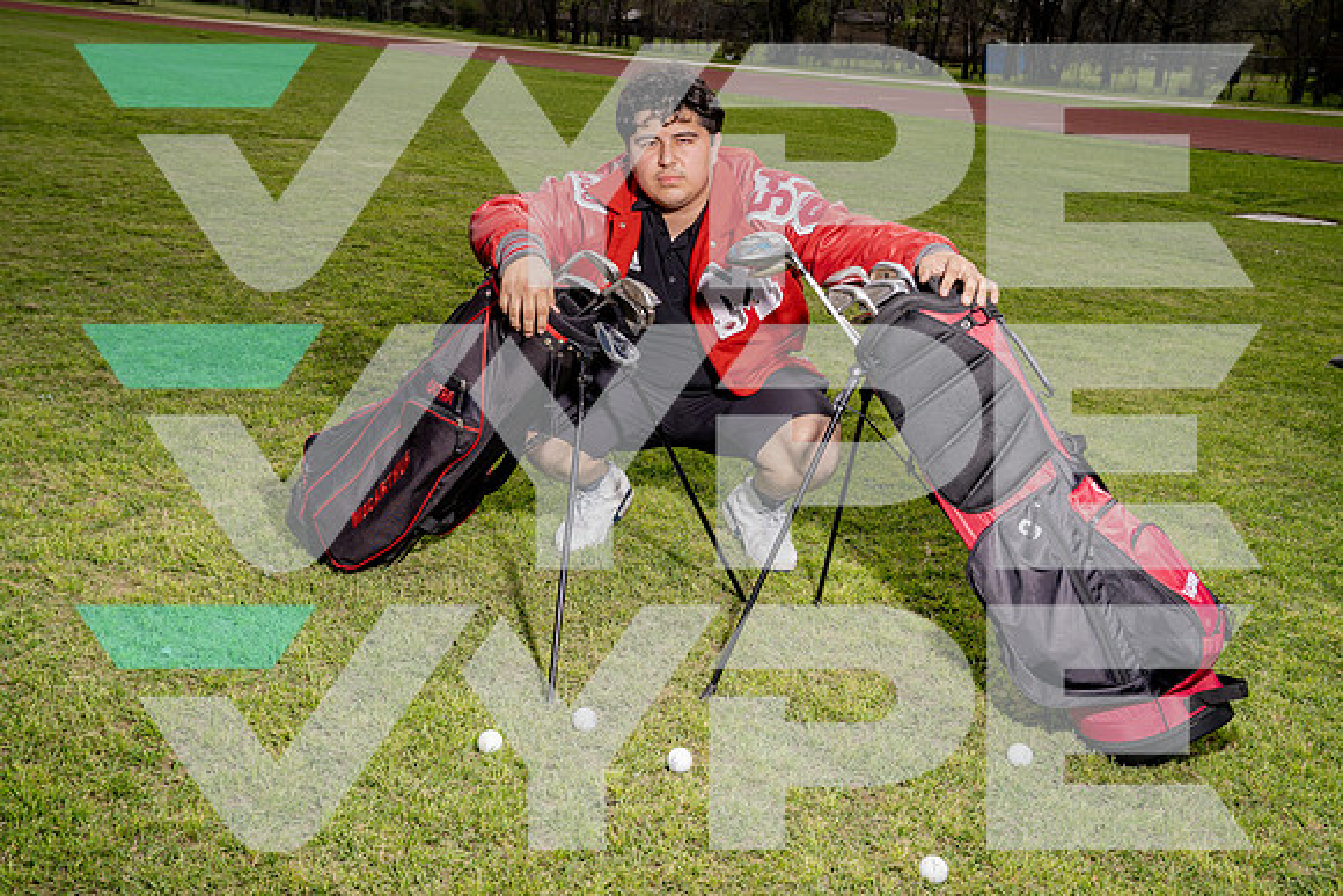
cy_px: 448
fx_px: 1493
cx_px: 672
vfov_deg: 33.4
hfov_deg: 48.4
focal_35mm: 40
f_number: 7.1
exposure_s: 1/250
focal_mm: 40
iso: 100
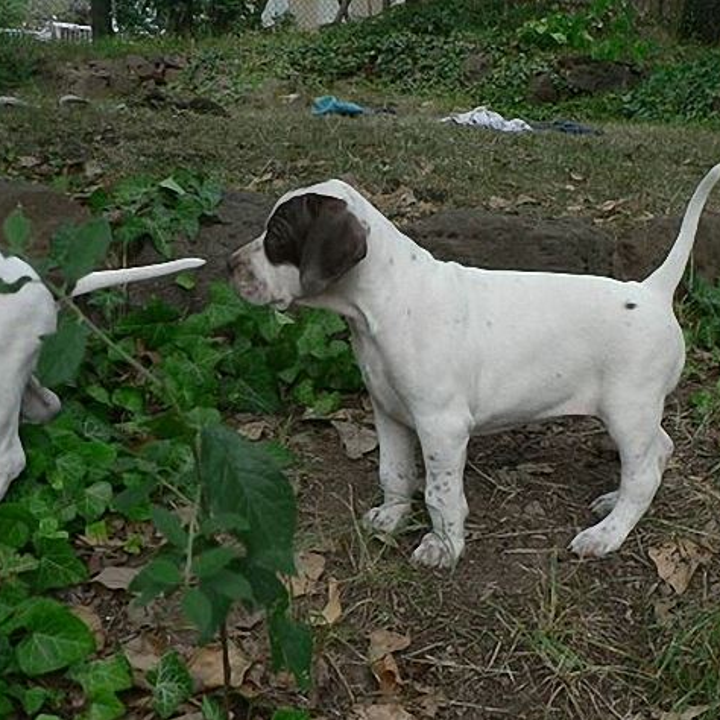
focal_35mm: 43
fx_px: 1012
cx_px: 469
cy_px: 363
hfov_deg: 38.8
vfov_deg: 39.2
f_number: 2.8
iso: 80
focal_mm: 6
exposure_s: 1/250
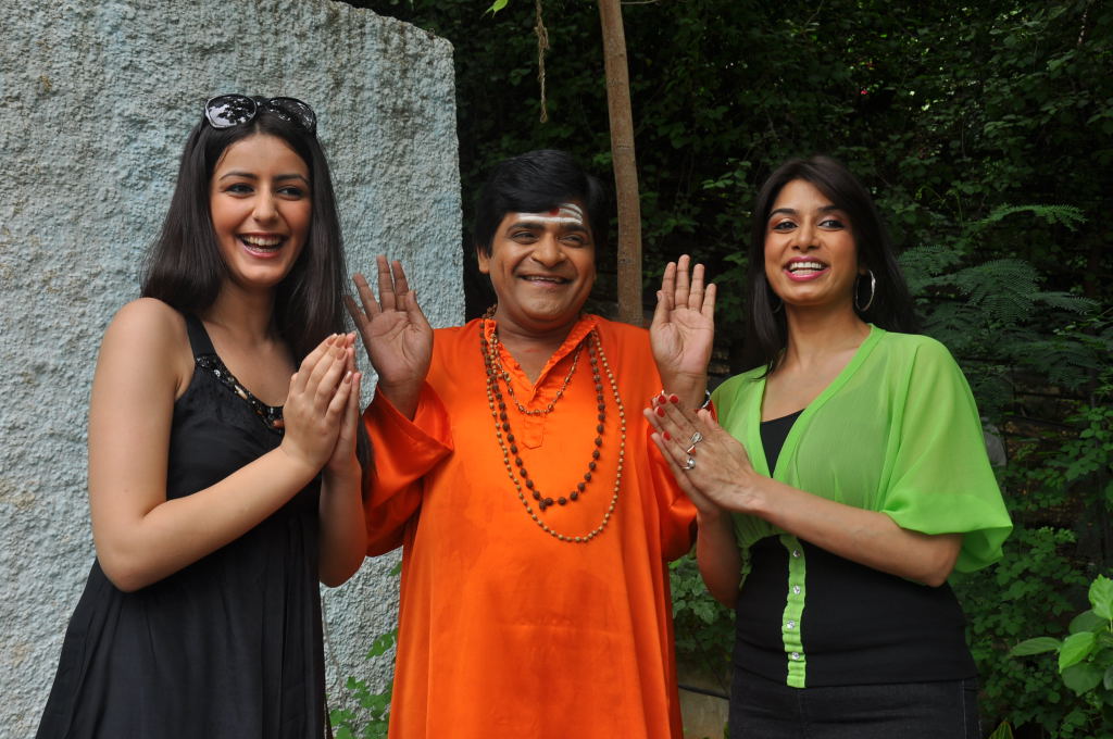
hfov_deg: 41.2
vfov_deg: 28.0
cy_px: 370
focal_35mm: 48
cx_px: 556
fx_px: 1482
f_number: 9
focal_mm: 32
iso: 250
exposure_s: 1/160
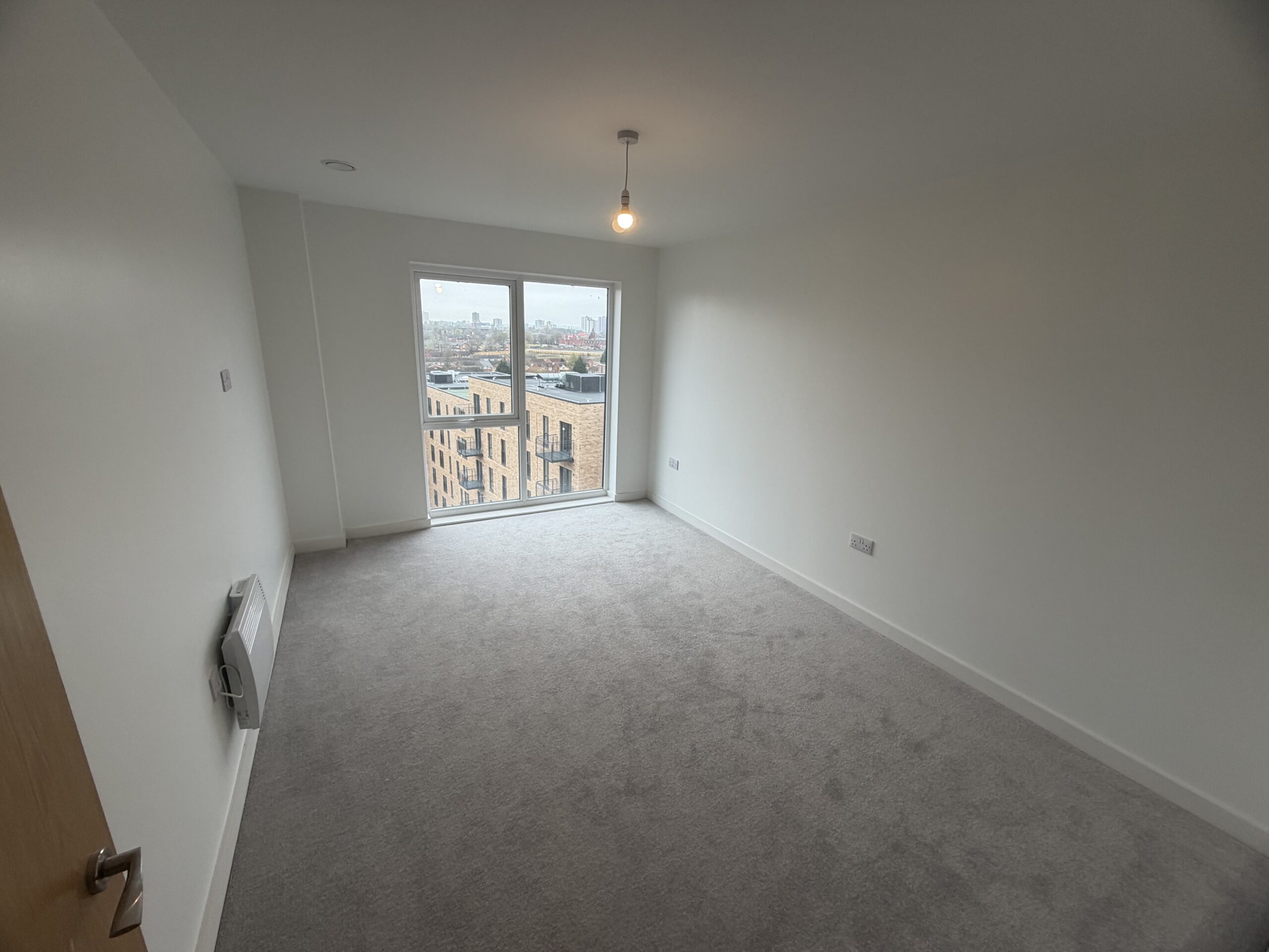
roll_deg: -3.0
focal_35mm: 14
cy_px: 476
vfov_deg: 85.7
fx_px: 513
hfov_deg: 102.1
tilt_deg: -15.2
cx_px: 634
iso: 125
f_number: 2.2
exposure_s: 1/121
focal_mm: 2.22
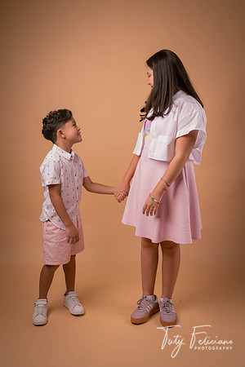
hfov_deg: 33.4
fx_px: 408
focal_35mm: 40
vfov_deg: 48.5
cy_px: 184
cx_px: 122
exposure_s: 1/250
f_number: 6.3
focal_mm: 40
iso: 64
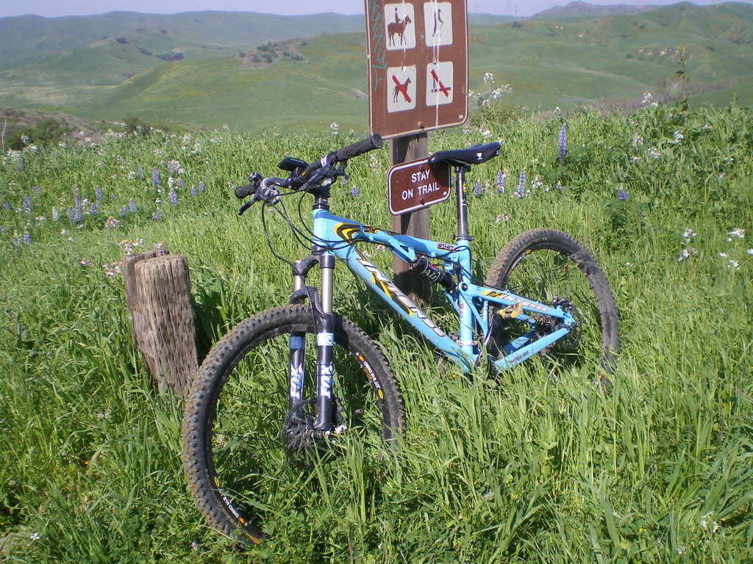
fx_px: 827
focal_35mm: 38
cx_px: 376
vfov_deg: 37.7
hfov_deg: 49.0
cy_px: 282
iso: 64
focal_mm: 6.3
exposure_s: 1/250
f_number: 4.6
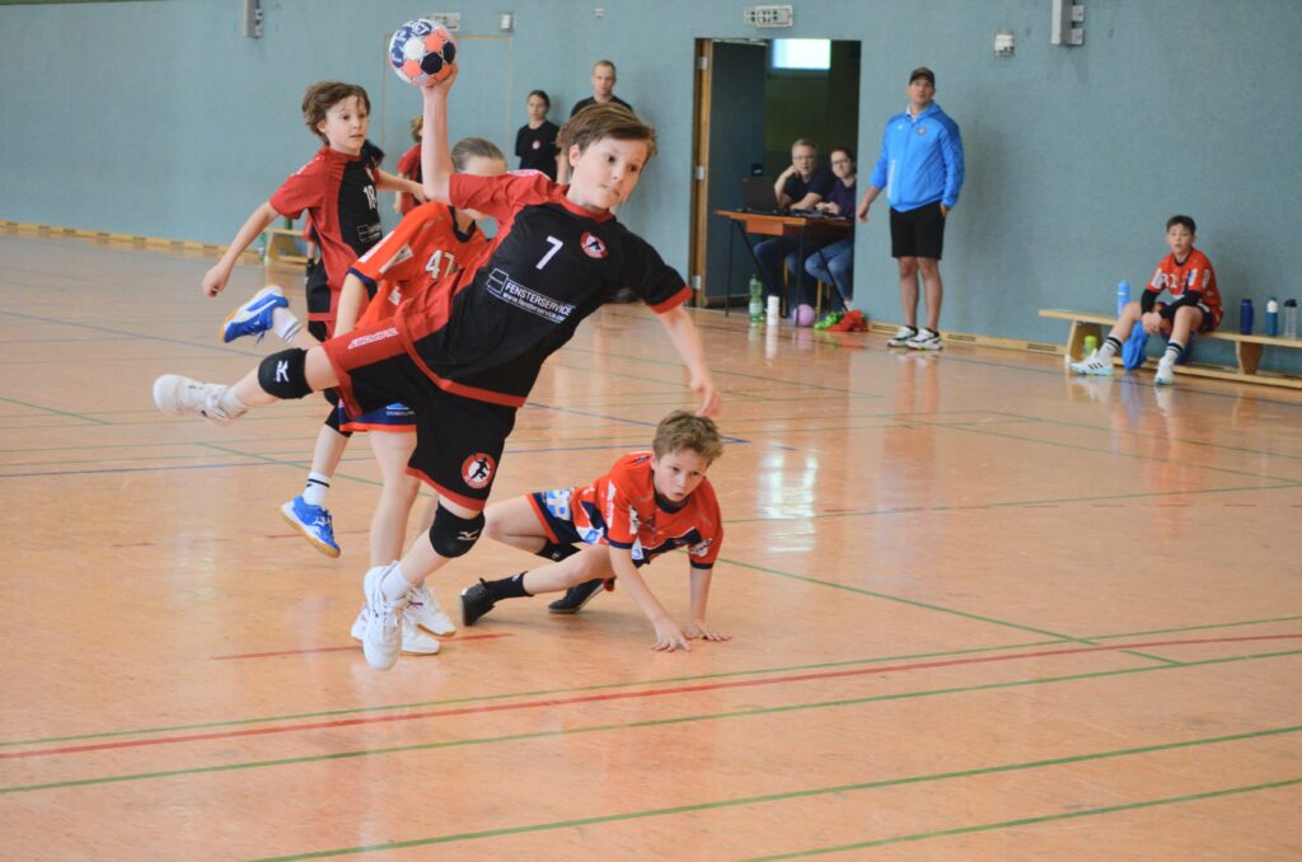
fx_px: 2977
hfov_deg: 24.7
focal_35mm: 82
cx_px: 651
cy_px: 431
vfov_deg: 16.5
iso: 1600
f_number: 4
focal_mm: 55
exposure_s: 1/500
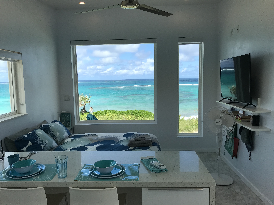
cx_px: 137
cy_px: 102
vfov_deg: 49.7
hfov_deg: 63.4
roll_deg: +0.7
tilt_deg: -5.4
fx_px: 222
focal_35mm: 28
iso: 20
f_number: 1.8
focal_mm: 3.99
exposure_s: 1/1312
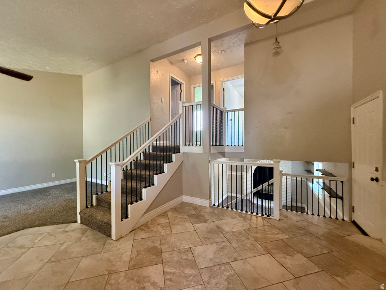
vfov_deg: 85.7
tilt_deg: +1.7
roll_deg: -0.2
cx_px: 193
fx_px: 156
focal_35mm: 14
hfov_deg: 102.1
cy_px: 145
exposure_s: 1/120
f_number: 2.2
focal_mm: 2.22
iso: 640
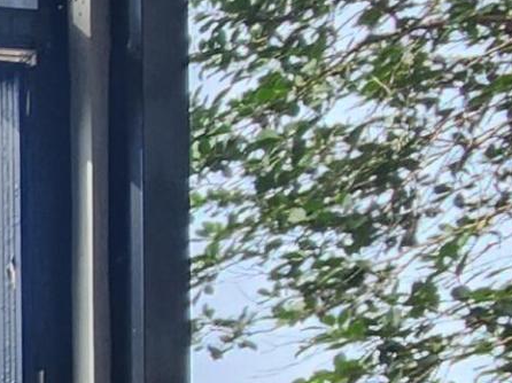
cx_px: -969
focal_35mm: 84
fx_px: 1242
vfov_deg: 14.5
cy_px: 768
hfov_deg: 12.1
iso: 50
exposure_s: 1/341
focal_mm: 2.2
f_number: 2.2
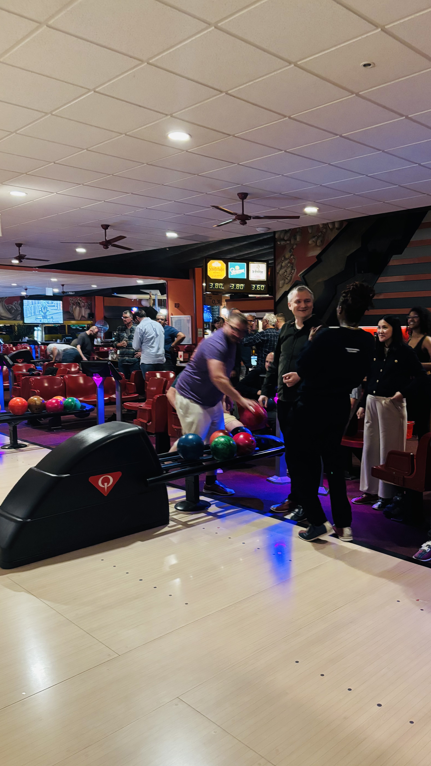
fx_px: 589
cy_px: 387
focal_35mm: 29
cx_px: 276
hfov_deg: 39.8
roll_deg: -0.8
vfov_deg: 66.1
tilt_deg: -6.4
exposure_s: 1/25
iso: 640
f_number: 1.6
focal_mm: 5.96
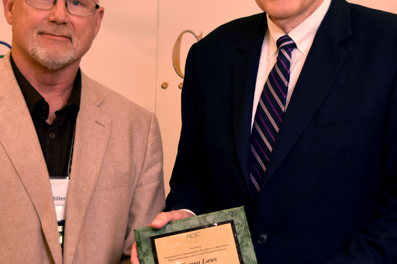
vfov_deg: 14.9
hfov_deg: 22.1
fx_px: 1015
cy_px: 124
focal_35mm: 92
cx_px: 197
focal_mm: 30
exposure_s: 1/200
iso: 800
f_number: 4.2
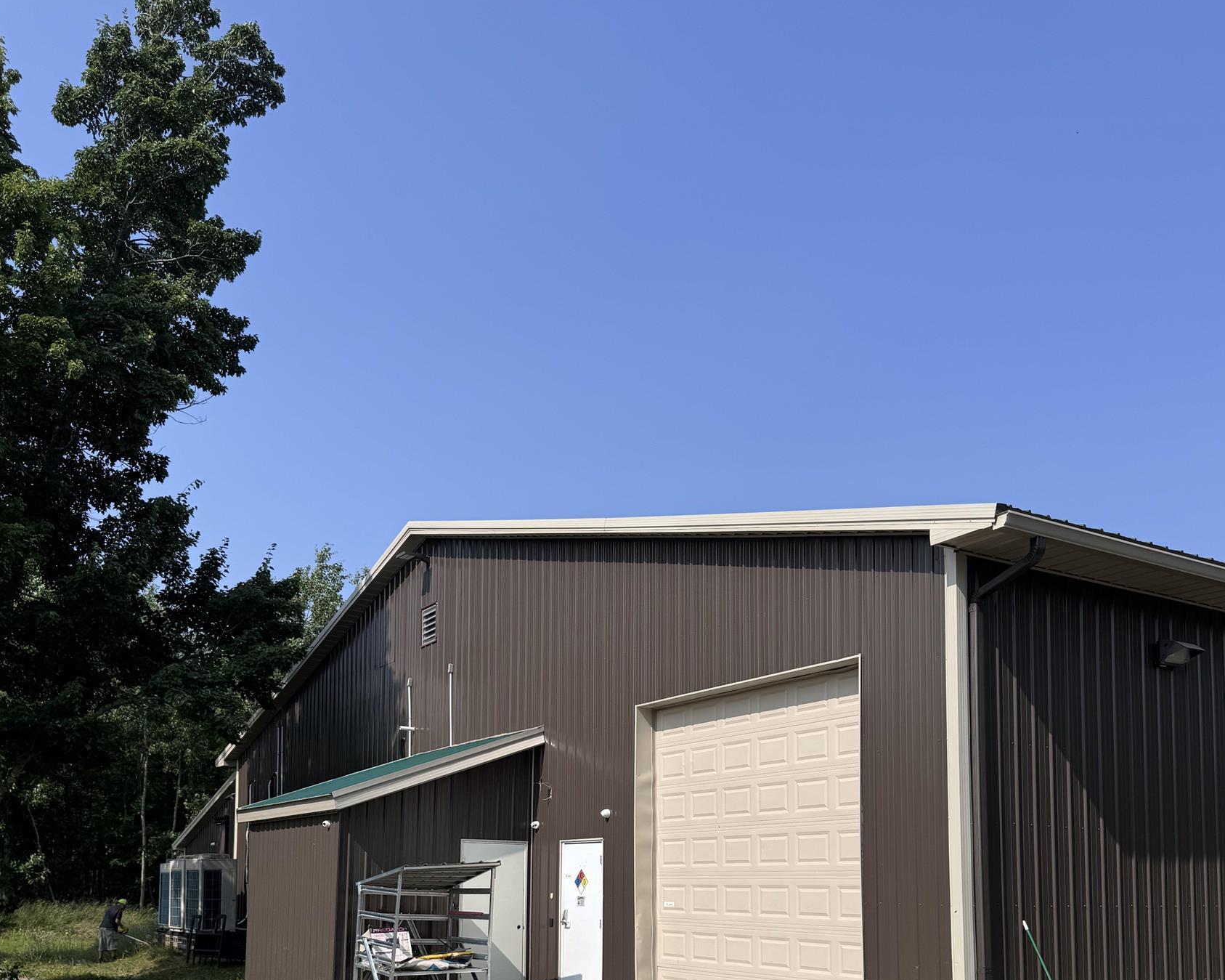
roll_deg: +0.9
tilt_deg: +5.1
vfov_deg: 43.3
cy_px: 809
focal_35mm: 32
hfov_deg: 55.7
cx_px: 604
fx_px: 1160
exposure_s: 1/4950
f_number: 1.78
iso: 80
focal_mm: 6.76
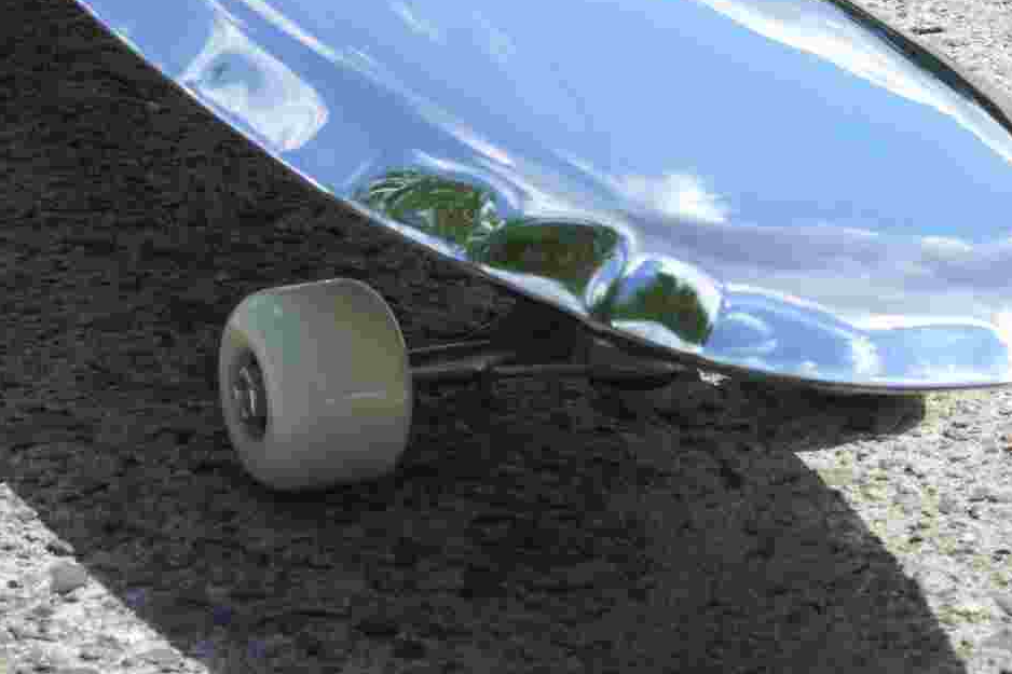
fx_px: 4722
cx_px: 443
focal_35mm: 168
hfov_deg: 12.2
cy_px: 173
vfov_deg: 8.2
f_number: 16
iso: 80
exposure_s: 1/40
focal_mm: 70
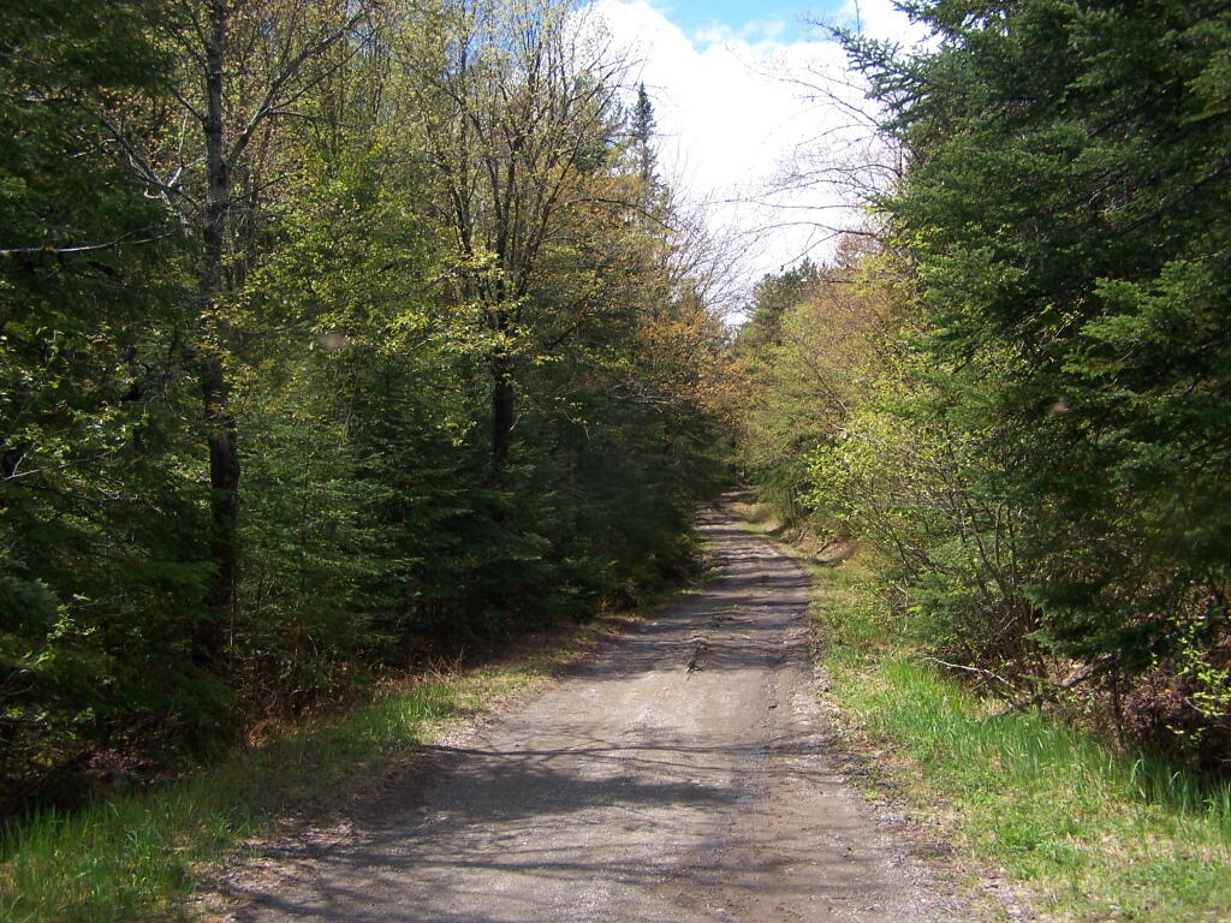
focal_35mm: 38
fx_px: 1351
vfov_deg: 37.7
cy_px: 462
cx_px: 616
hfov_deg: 49.0
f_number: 2.8
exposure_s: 1/800
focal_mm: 6.3
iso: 80
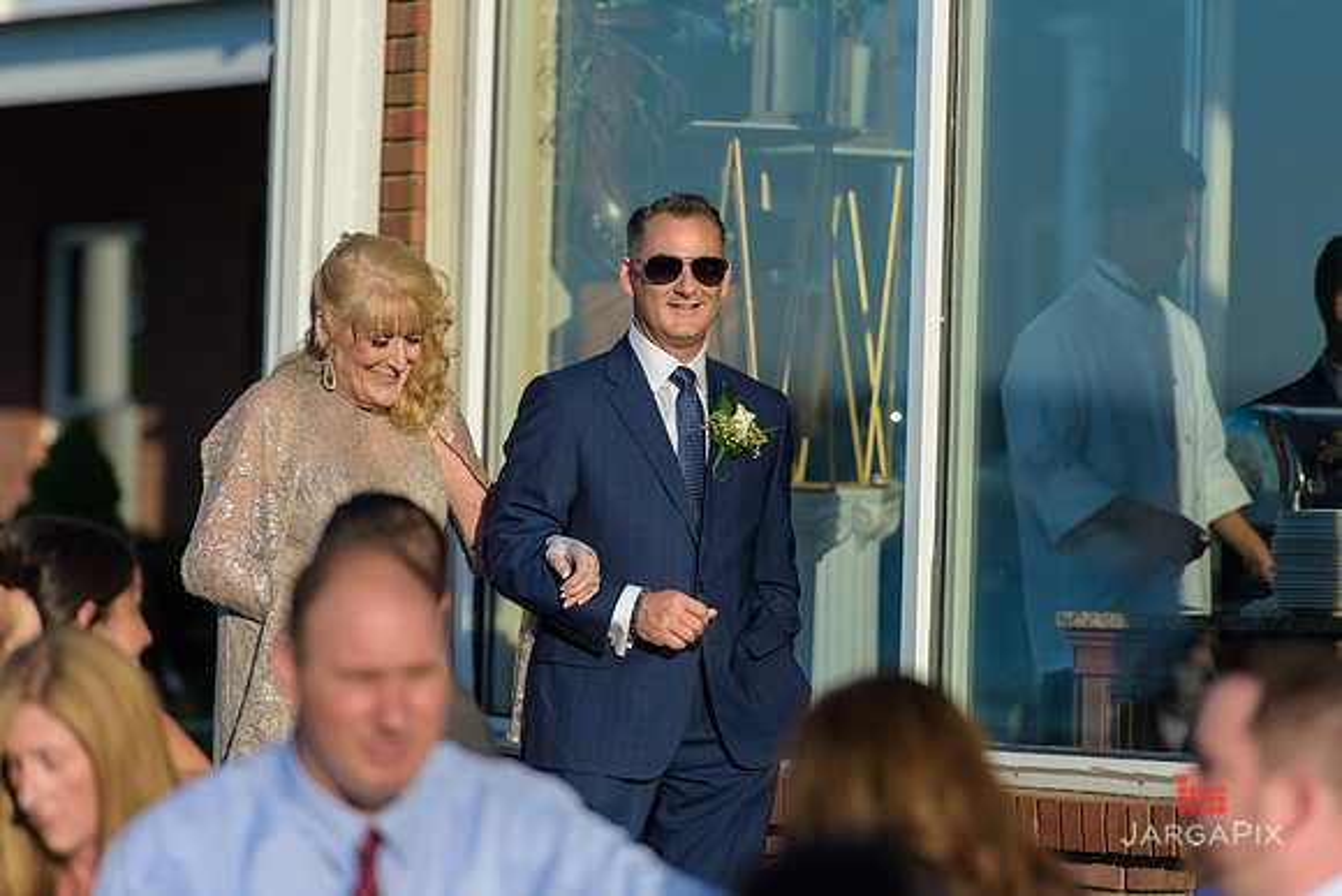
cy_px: 448
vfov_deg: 6.9
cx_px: 671
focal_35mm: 200
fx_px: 7457
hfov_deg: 10.3
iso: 200
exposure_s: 1/3200
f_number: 3.2
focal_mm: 200
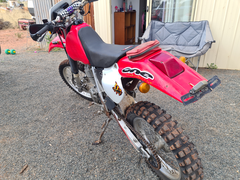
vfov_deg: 53.1
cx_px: 120
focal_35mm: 26
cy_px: 90
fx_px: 180
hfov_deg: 67.3
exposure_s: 1/688
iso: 50
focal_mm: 5.4
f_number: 1.8
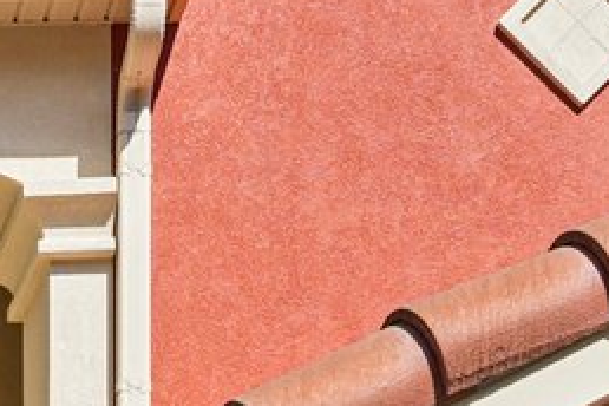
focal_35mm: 123
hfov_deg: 15.4
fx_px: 2080
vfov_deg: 9.3
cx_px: -304
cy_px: 1129
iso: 100
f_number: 13
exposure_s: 1/100
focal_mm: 15.5
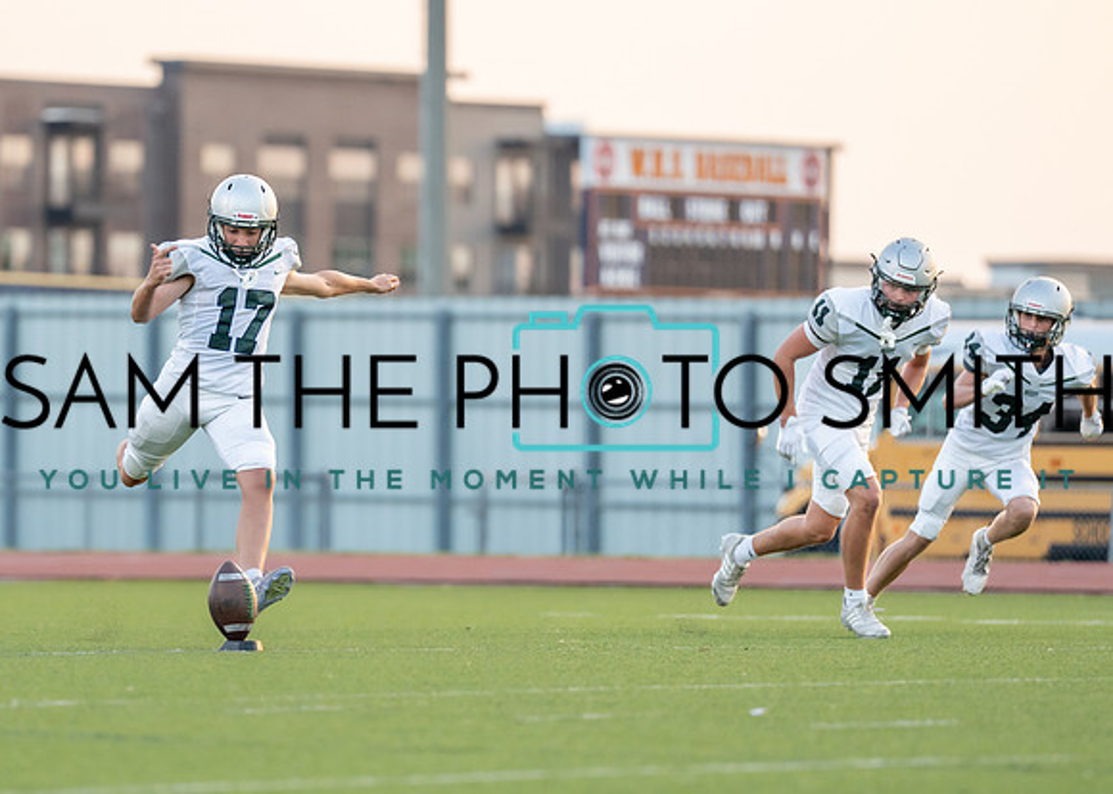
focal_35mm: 335
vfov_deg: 4.3
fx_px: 10577
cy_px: 381
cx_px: 271
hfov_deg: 6.0
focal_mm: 200
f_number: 2.8
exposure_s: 1/1000
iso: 640
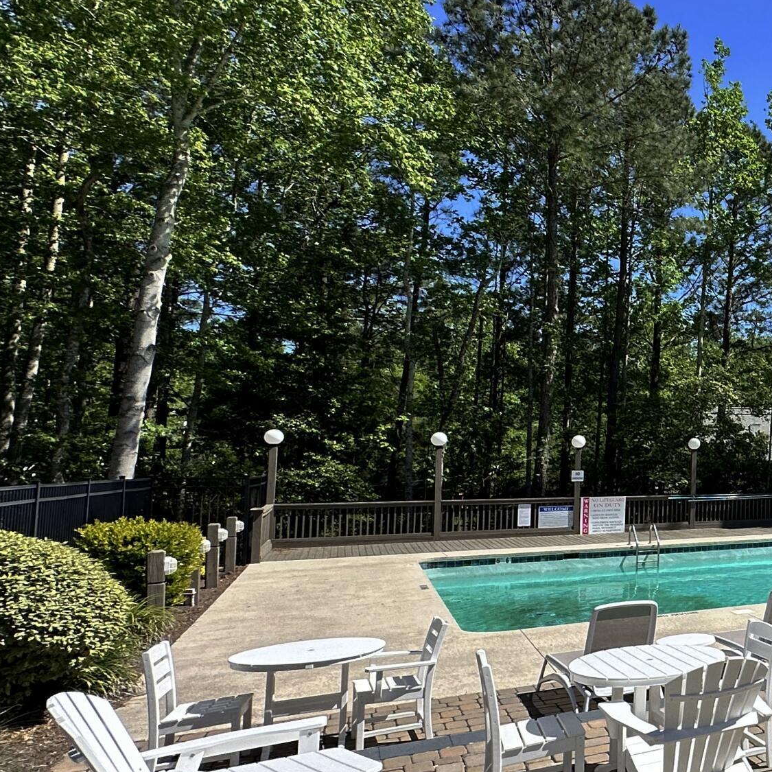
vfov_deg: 49.7
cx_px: 992
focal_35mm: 33
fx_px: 833
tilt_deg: +3.9
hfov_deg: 35.2
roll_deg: -0.7
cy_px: 408
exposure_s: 1/1984
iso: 50
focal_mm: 2.22
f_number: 2.2
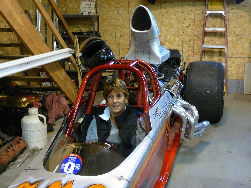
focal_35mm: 47
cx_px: 126
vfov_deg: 30.9
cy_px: 94
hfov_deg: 40.4
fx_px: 341
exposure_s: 1/10
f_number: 3.3
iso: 200
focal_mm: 7
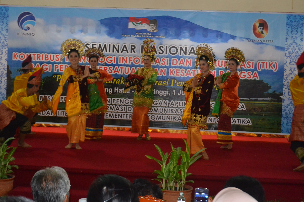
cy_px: 96
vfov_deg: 23.8
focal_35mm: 57
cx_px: 144
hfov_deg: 35.0
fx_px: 481
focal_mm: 36
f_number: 5
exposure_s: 1/60
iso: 2800
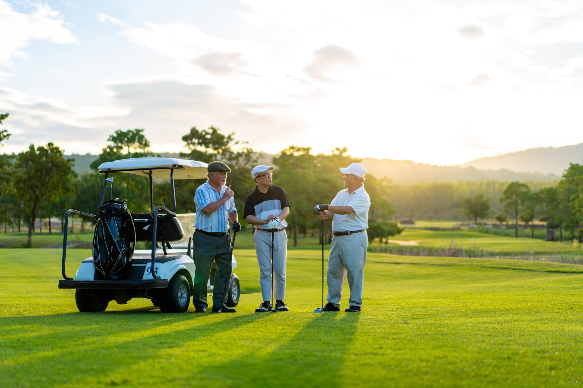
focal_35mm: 55
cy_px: 194
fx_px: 891
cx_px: 292
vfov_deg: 24.6
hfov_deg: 36.2
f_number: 1.8
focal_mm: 55
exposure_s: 1/1250
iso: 125
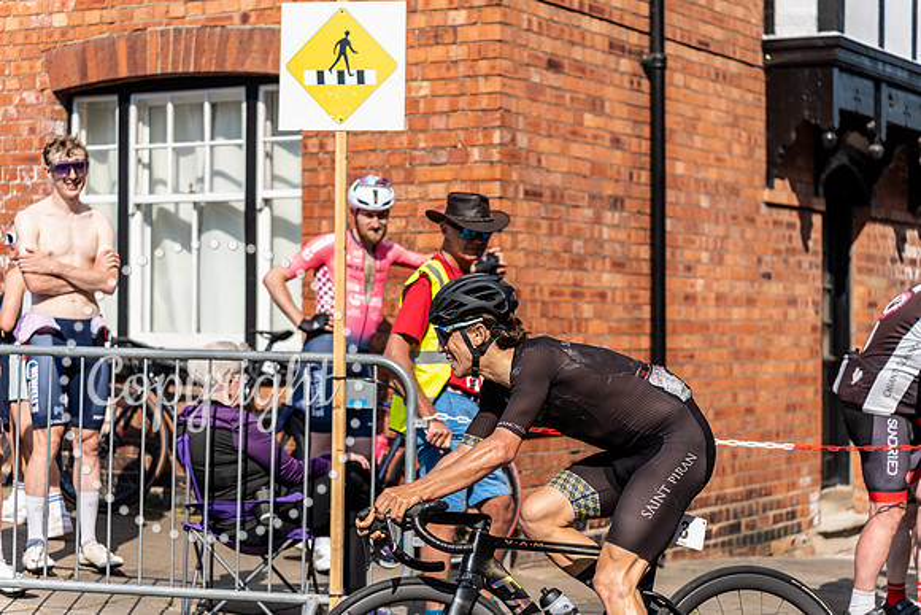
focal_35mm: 75
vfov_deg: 18.2
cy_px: 308
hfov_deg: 27.0
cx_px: 460
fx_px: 1919
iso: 100
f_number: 2.8
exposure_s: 1/1250
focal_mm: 75
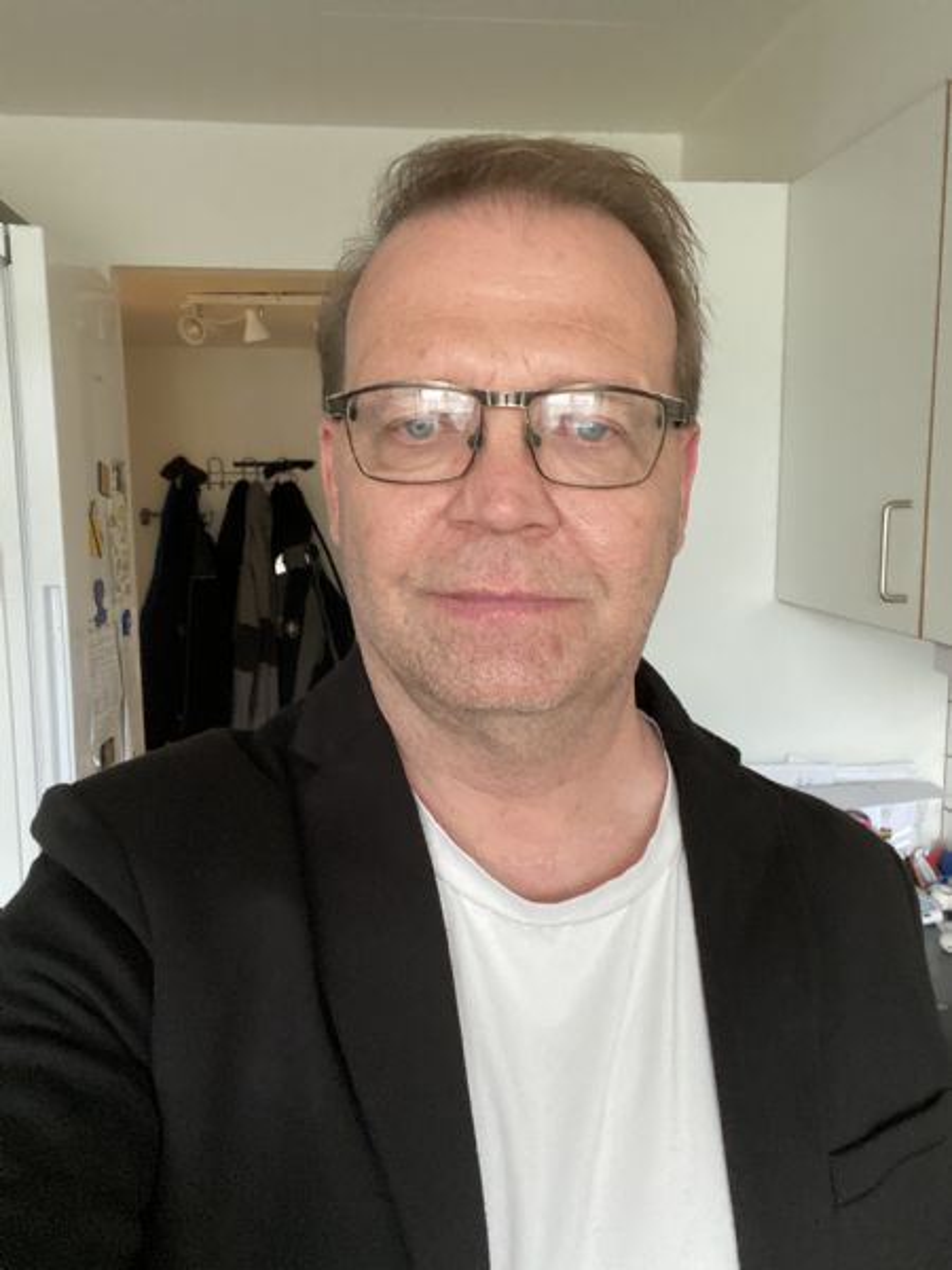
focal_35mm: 30
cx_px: 476
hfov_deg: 46.8
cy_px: 635
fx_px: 1100
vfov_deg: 60.0
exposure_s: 1/36
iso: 400
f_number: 2.2
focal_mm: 2.71
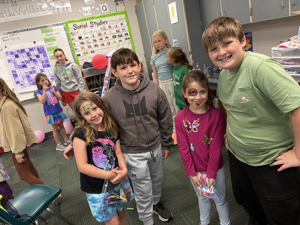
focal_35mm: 26
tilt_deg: -17.3
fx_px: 225
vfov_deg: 53.1
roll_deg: +12.7
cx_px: 150
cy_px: 112
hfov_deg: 67.3
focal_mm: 5.96
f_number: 1.6
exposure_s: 1/60
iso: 125
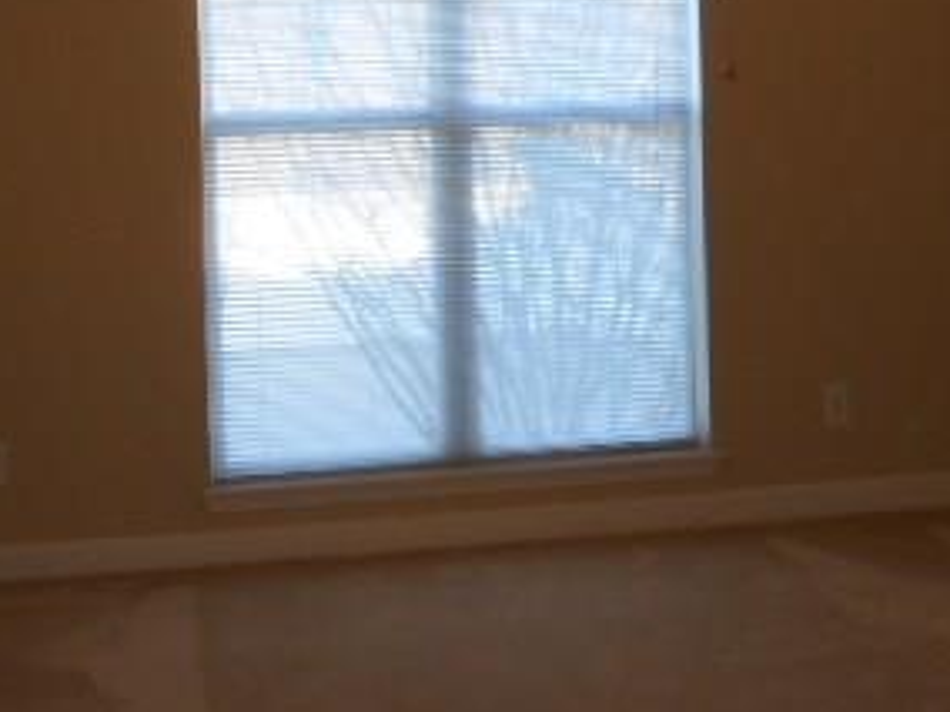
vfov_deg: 22.5
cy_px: 30
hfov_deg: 30.7
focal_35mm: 63
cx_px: 445
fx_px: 1729
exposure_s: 1/30
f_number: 3.7
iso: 160
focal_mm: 5
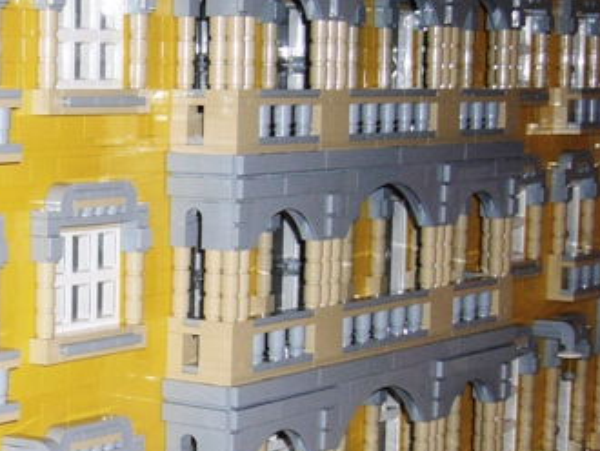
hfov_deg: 17.4
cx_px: -58
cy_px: 296
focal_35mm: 109
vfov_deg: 13.6
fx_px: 1891
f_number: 3.2
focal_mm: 7.5
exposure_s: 1/30
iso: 100
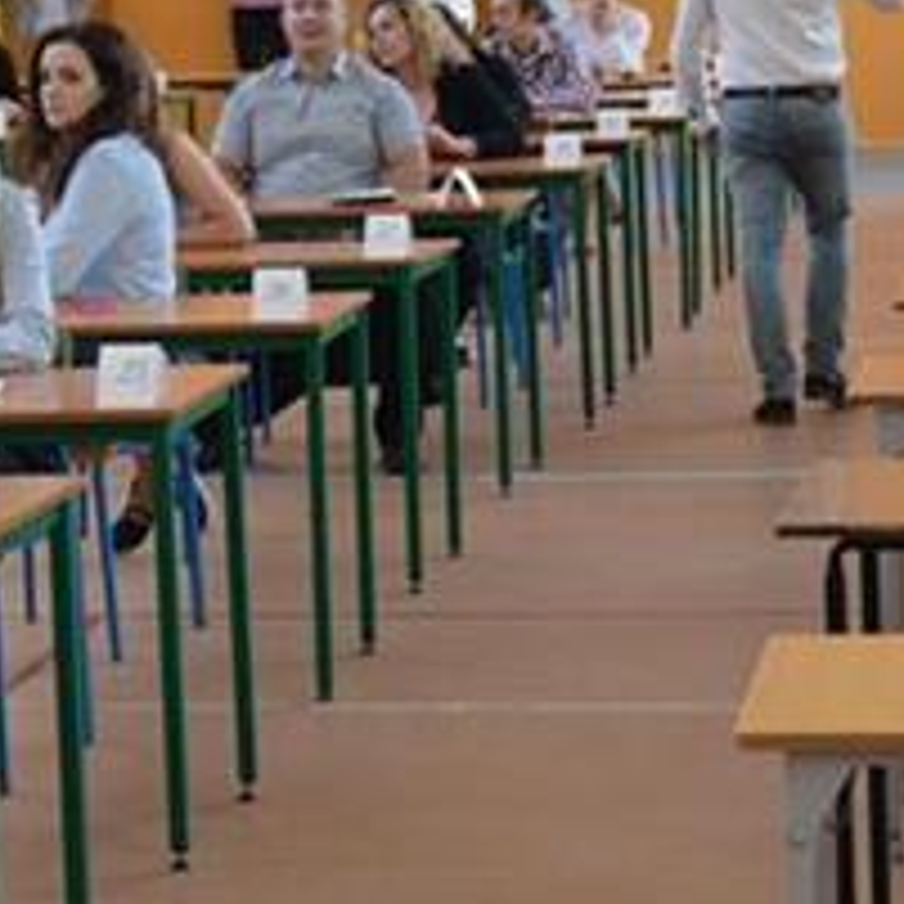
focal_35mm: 132
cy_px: 229
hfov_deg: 13.2
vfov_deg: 13.2
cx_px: 283
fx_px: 3900
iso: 500
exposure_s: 1/60
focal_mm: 32
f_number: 4.5
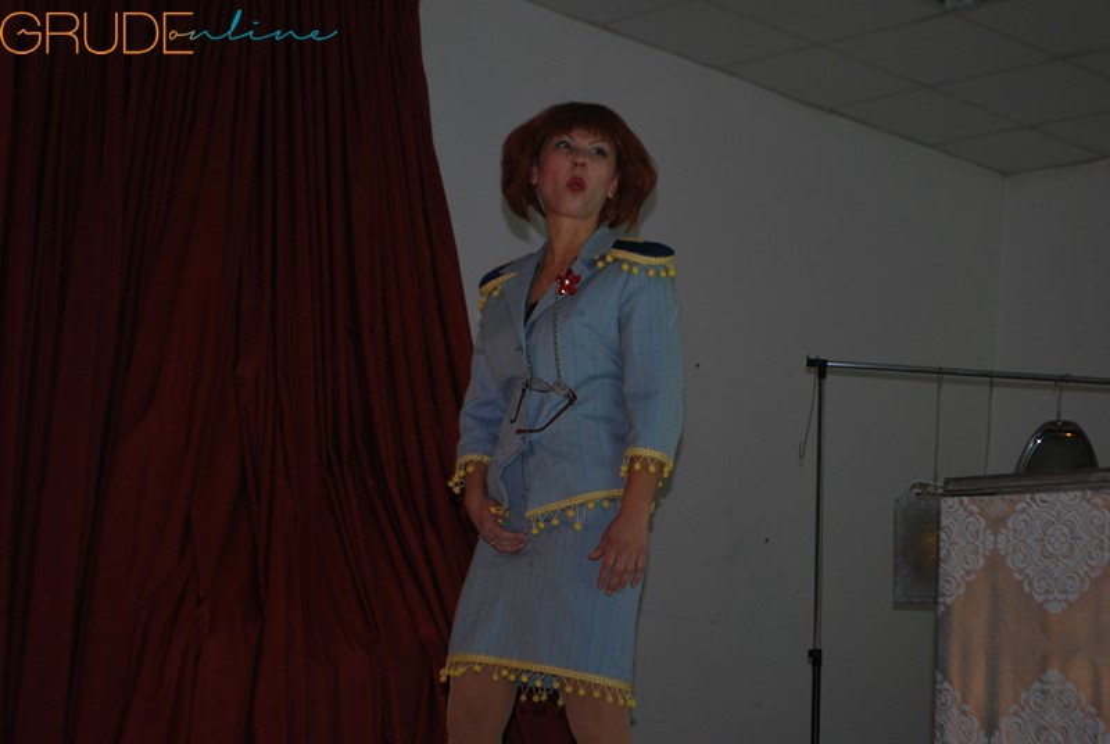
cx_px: 555
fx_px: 2547
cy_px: 372
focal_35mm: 82
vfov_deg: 16.6
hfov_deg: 24.6
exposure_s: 1/60
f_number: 5.6
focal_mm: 55
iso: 200
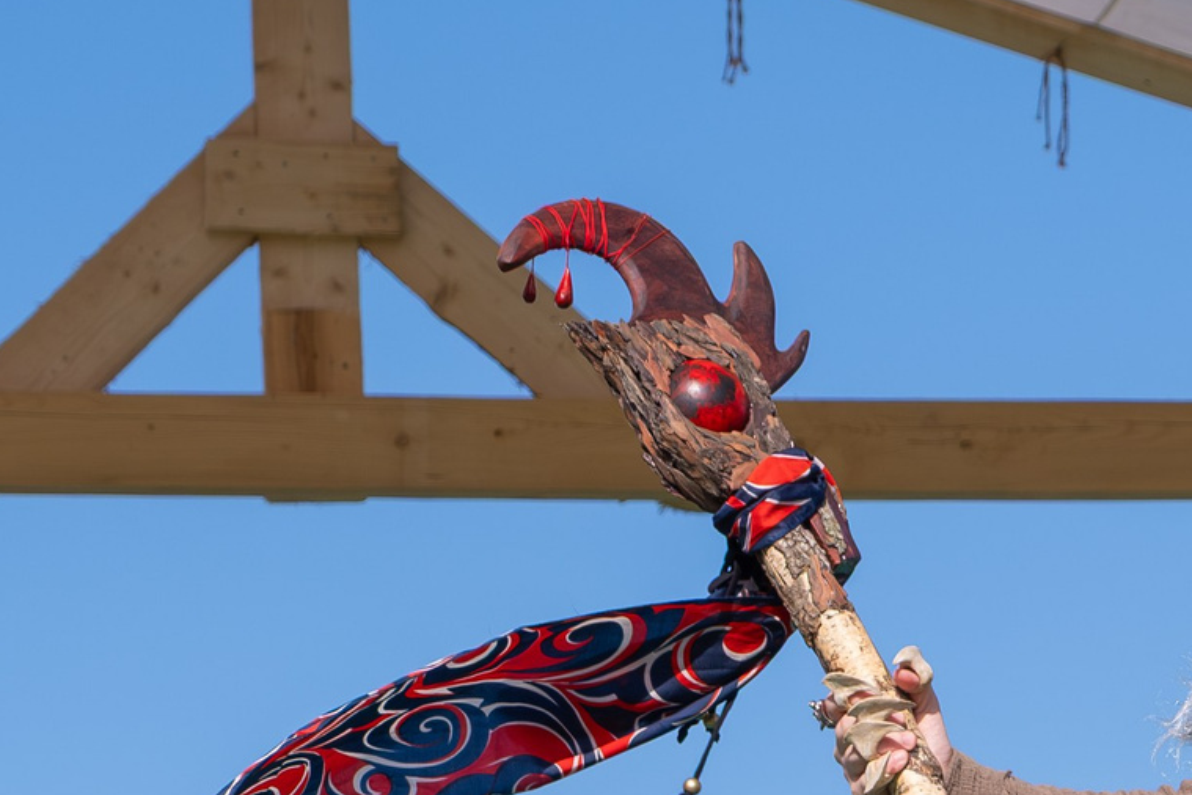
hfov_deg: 9.4
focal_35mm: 214
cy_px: 937
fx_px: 7085
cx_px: 1783
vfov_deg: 6.4
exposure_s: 1/1000
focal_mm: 37.6
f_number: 4
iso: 160
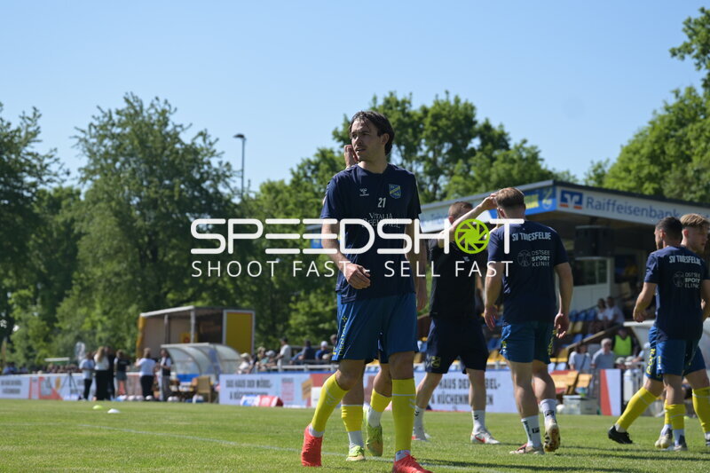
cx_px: 355
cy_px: 236
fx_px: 2070
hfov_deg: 19.5
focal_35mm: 105
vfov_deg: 13.0
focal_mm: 70
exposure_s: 1/2000
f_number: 3.5
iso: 160
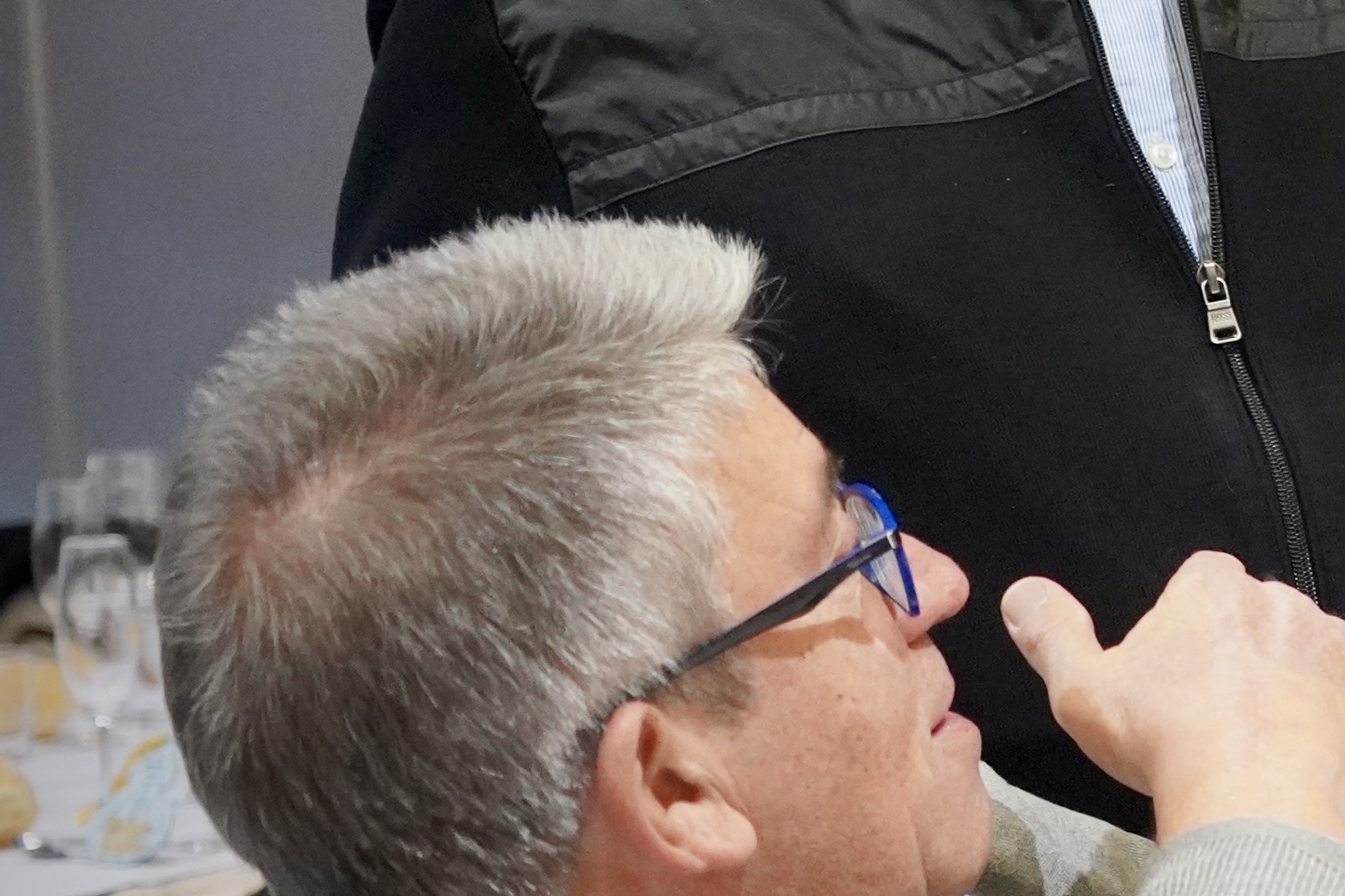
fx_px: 5529
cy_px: 552
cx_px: 2293
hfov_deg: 12.8
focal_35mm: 148
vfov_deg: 9.3
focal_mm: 43
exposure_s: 1/160
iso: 8000
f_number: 4.5
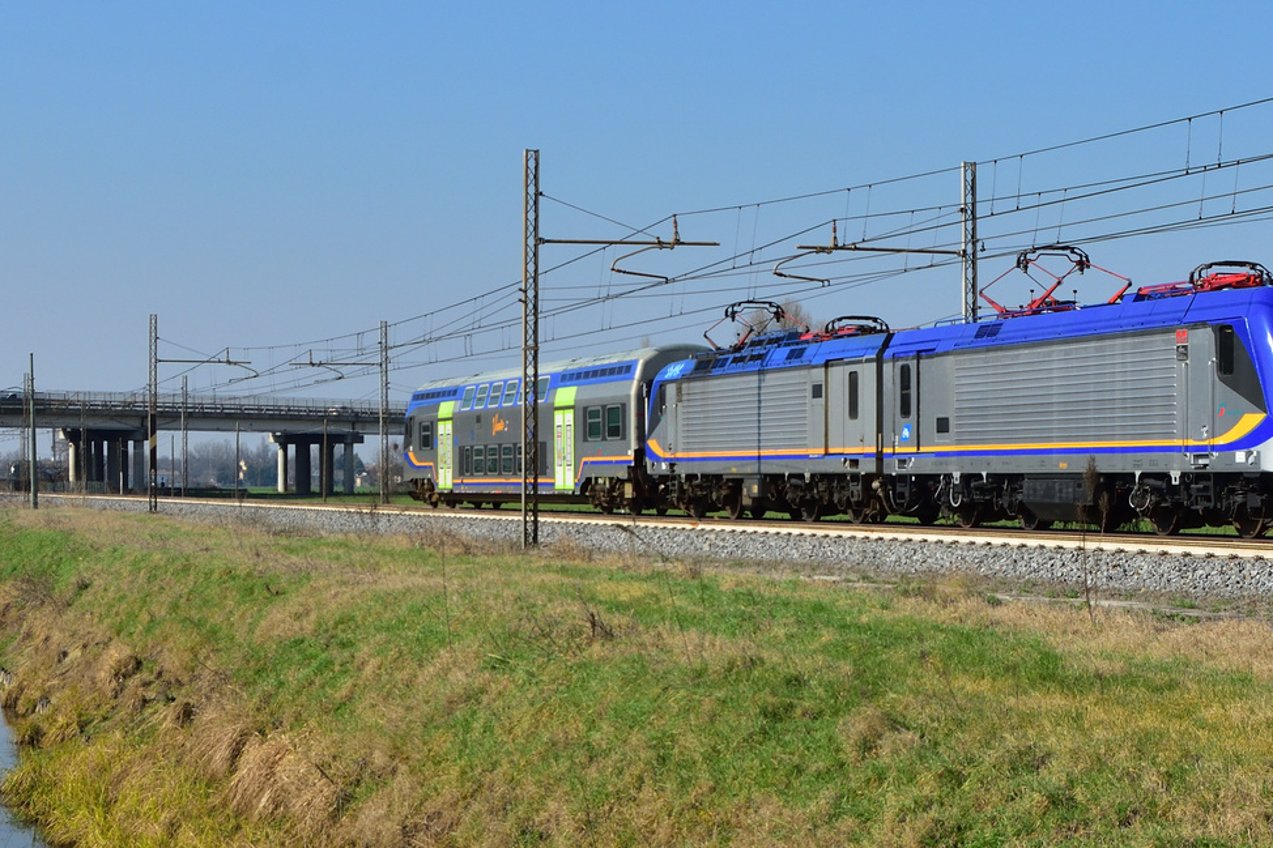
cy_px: 449
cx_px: 753
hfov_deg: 28.4
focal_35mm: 71
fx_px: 2510
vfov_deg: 19.2
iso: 250
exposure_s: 1/1000
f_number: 7.1
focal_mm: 24
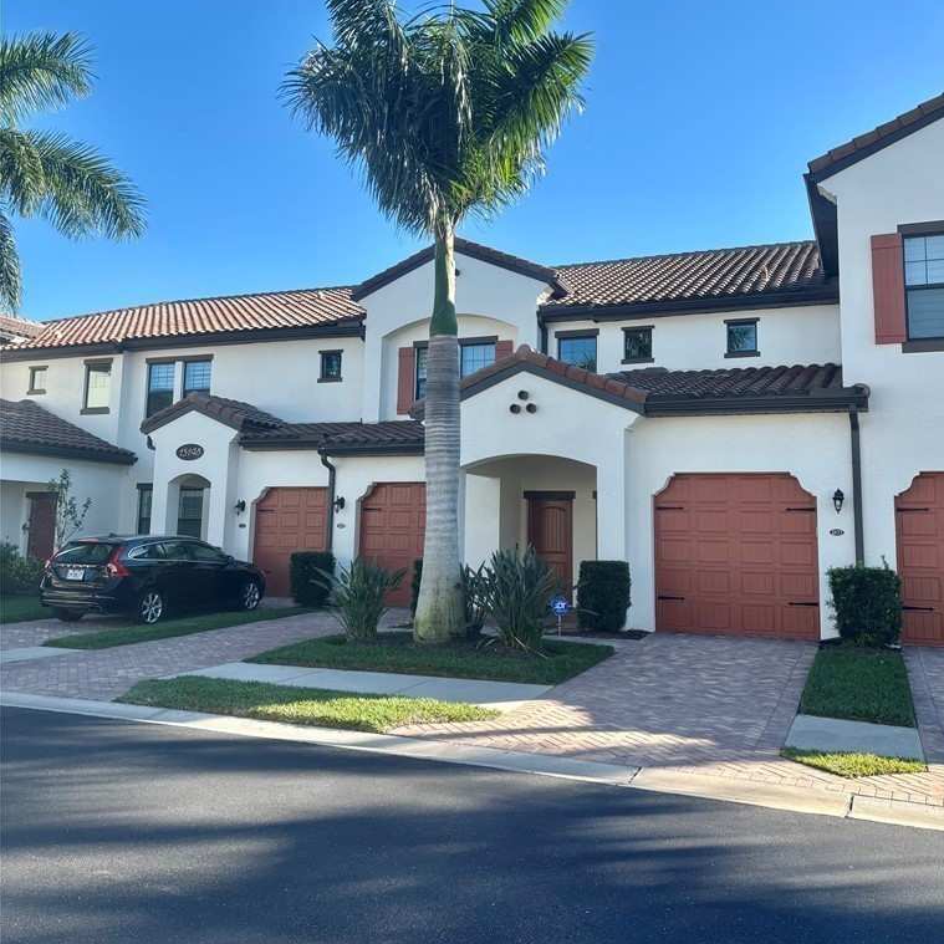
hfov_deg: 52.5
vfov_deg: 52.4
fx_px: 956
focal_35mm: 31
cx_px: 476
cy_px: 408
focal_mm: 5.96
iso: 50
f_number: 1.6
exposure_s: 1/1477
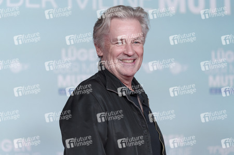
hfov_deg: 17.8
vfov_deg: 11.9
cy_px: 78
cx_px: 117
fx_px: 747
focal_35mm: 115
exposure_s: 1/250
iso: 500
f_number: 2.8
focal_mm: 115
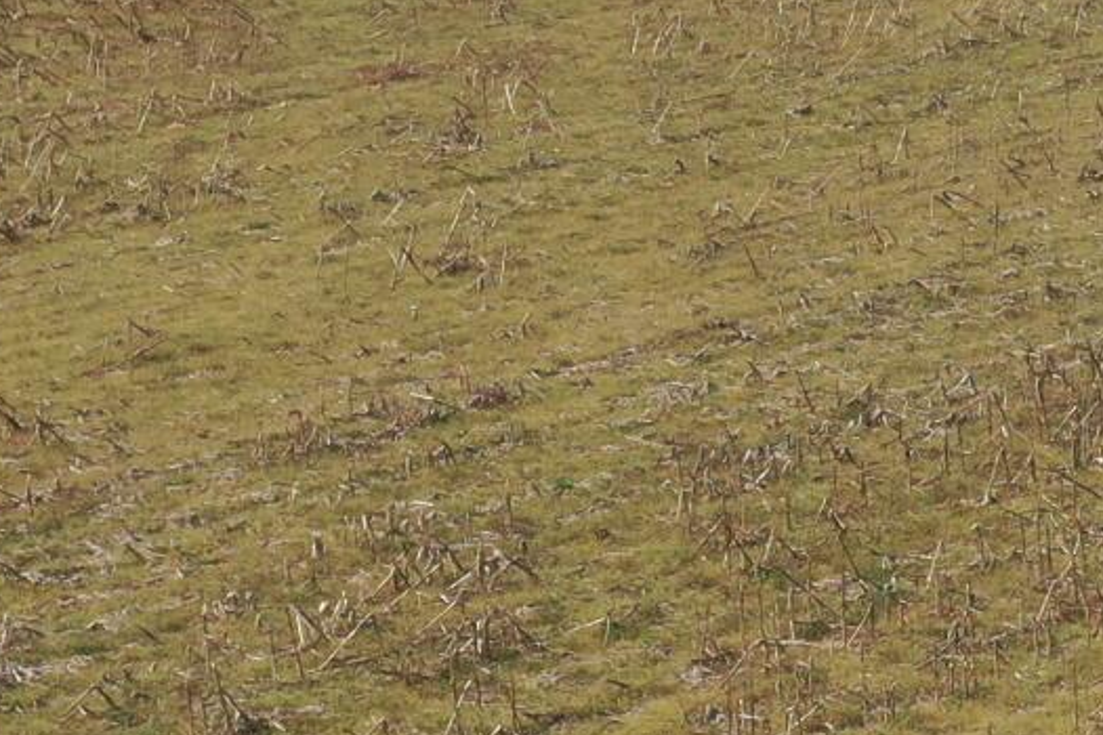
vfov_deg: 8.6
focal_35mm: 160
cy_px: 160
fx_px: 4902
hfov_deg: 12.3
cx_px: 1540
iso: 100
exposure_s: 1/800
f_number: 5.6
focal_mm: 10.26
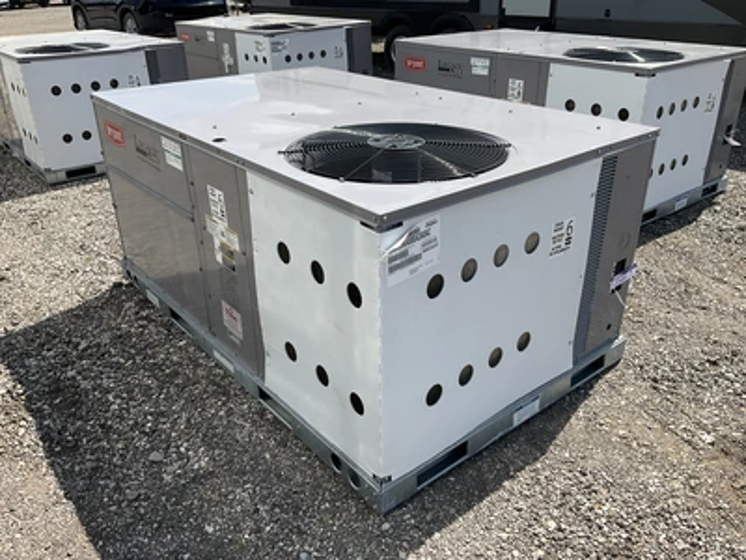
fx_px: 625
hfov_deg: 61.7
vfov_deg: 48.2
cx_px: 373
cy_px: 280
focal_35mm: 29
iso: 25
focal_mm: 3
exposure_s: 1/1848
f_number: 1.8
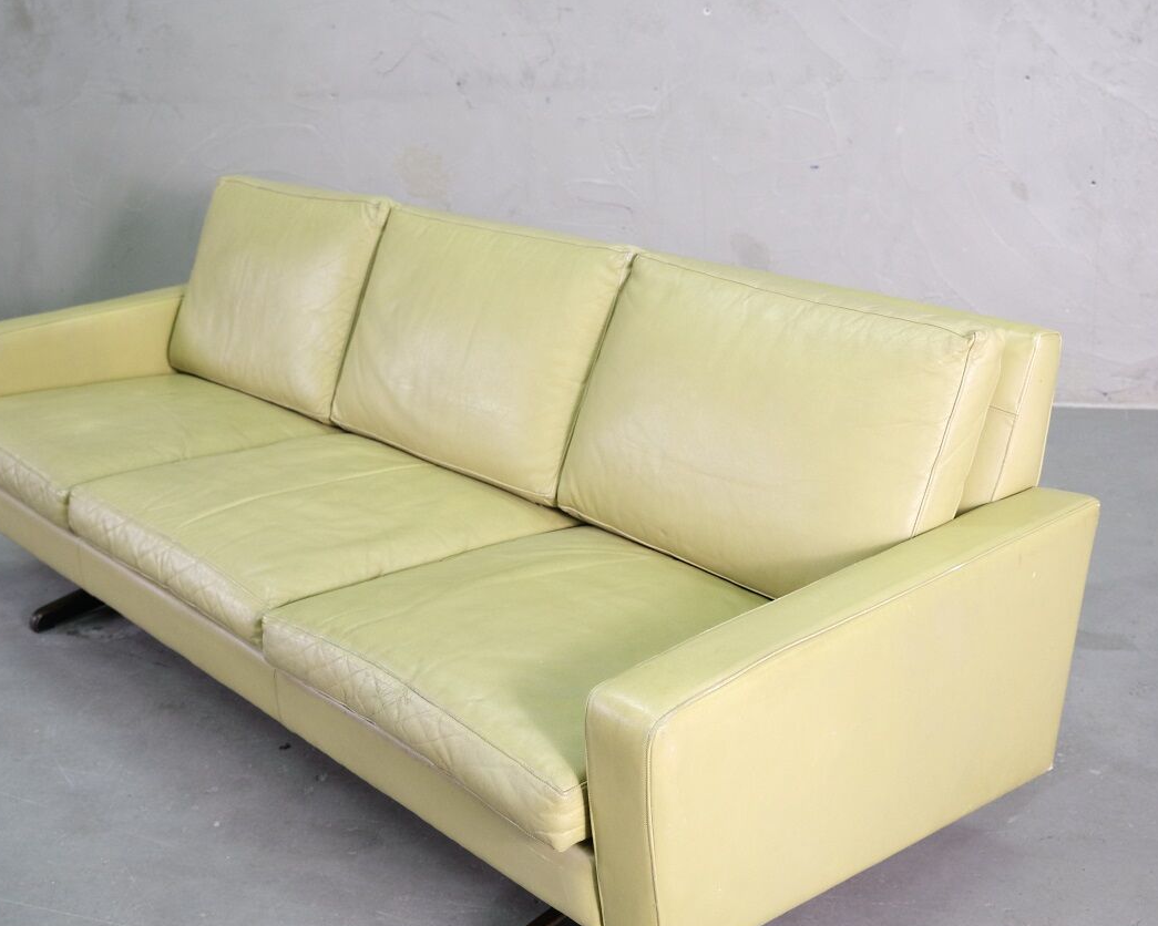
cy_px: 465
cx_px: 513
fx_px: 1371
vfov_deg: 37.3
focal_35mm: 40
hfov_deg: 45.7
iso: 1250
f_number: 4
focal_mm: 23.5
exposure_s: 1/34
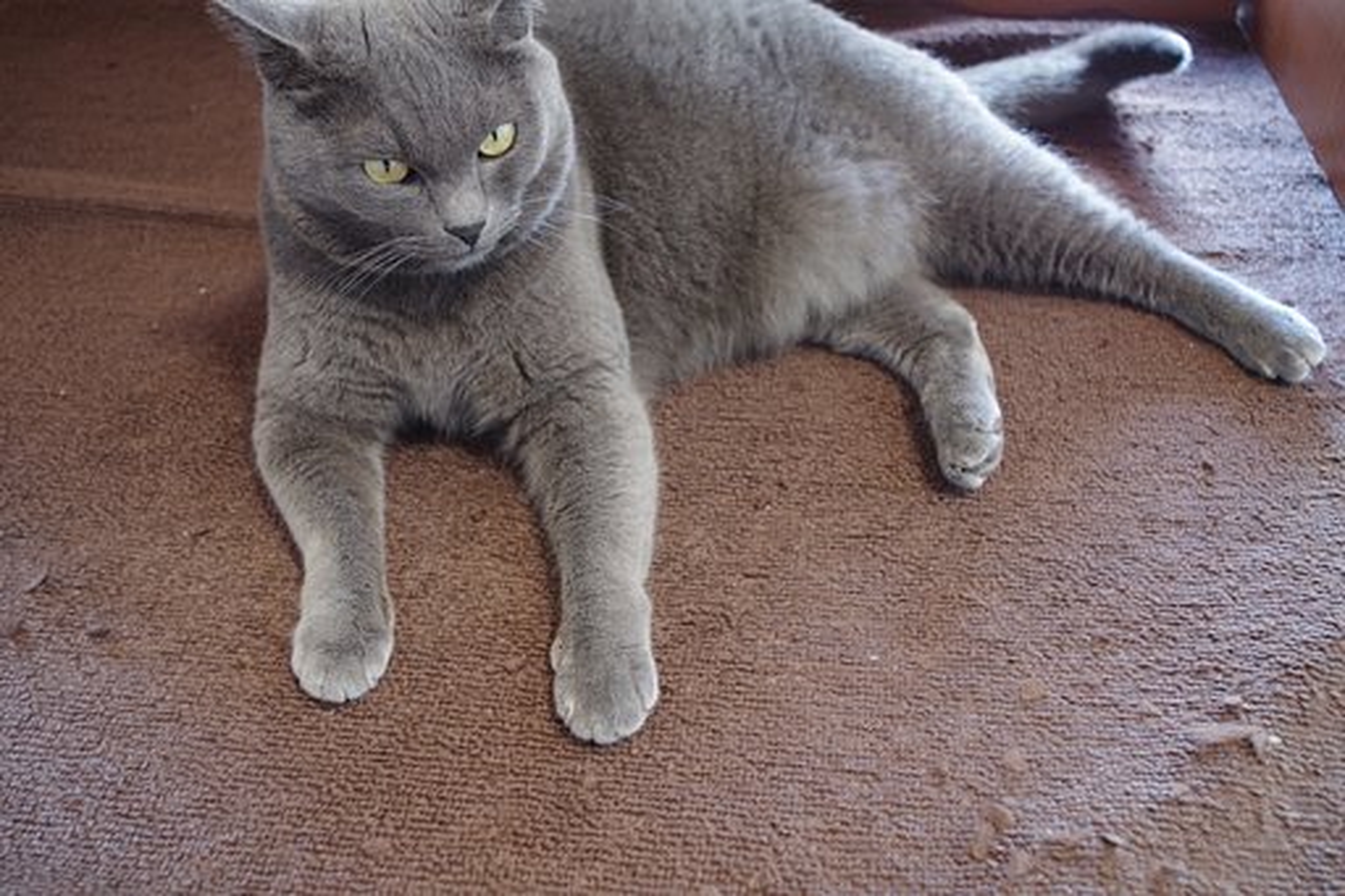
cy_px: 448
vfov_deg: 36.8
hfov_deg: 53.1
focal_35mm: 36
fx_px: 1344
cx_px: 672
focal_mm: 24
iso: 800
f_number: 4.5
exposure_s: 1/10
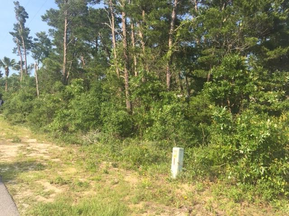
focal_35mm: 29
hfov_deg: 61.7
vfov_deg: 48.2
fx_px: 242
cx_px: 144
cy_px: 108
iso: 32
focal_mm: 4.15
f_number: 2.2
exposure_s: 1/791
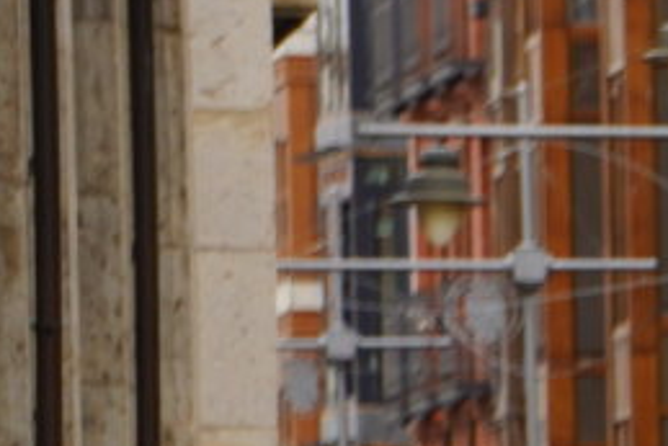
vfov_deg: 1.3
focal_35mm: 1051
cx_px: 1596
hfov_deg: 2.0
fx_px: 19512
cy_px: 1045
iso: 100
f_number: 5.6
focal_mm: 142
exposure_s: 1/160
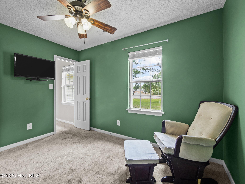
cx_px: 122
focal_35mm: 14
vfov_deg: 85.7
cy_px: 92
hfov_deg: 102.1
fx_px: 99
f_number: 5.6
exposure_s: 1
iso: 200
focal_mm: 7
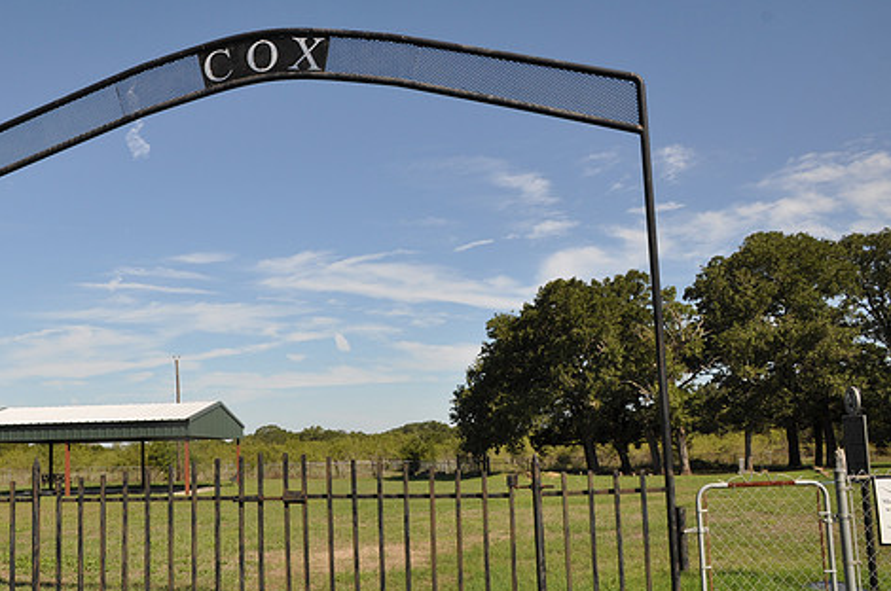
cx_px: 351
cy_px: 315
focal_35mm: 37
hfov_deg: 51.6
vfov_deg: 35.8
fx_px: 914
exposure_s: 1/160
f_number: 13
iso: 200
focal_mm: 20
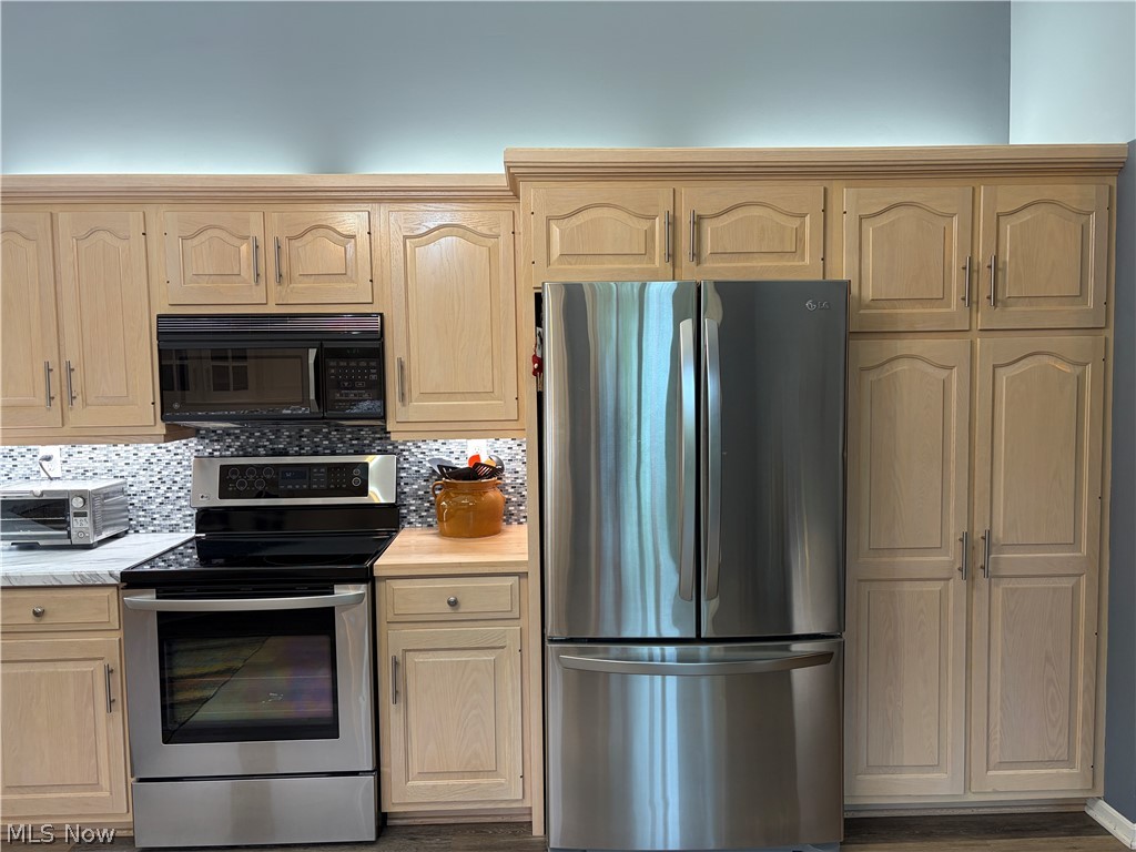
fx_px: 853
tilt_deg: -3.0
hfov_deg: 67.3
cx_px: 568
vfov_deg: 53.1
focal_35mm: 26
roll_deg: +1.4
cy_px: 426
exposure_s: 1/60
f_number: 1.6
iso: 100
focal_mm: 5.96
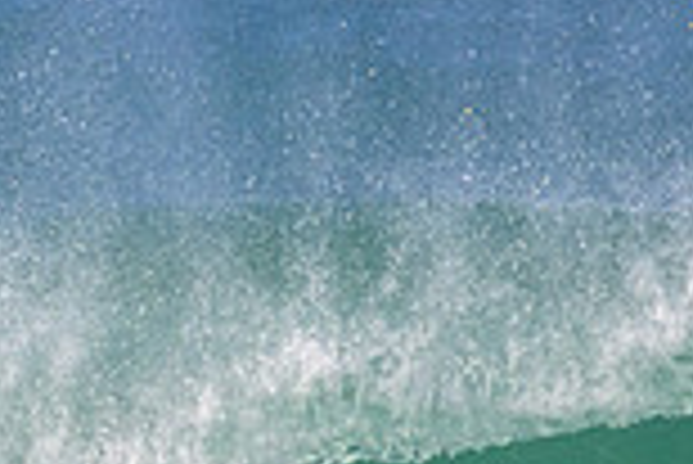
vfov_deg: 0.5
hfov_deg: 0.7
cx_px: -4
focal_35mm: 3020
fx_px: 58189
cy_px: 651
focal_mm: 800
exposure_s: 1/2000
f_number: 11
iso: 1800
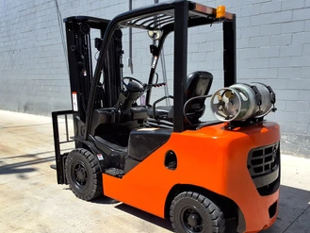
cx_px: 161
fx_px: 305
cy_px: 129
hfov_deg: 53.9
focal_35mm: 34
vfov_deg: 41.8
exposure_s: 1/1311
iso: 32
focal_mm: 2.91
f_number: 1.9
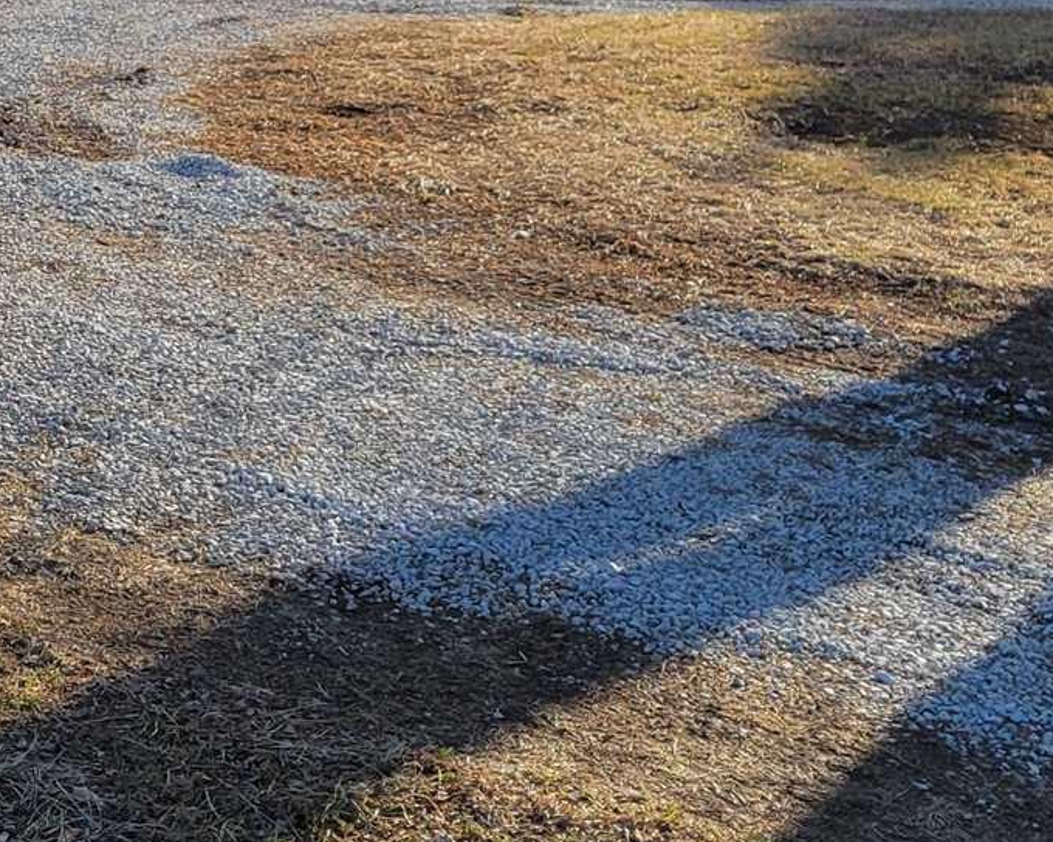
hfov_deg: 21.4
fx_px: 2680
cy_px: 71
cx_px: -33
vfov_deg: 17.6
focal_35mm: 86
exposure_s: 1/1799
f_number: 1.8
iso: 40
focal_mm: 5.4
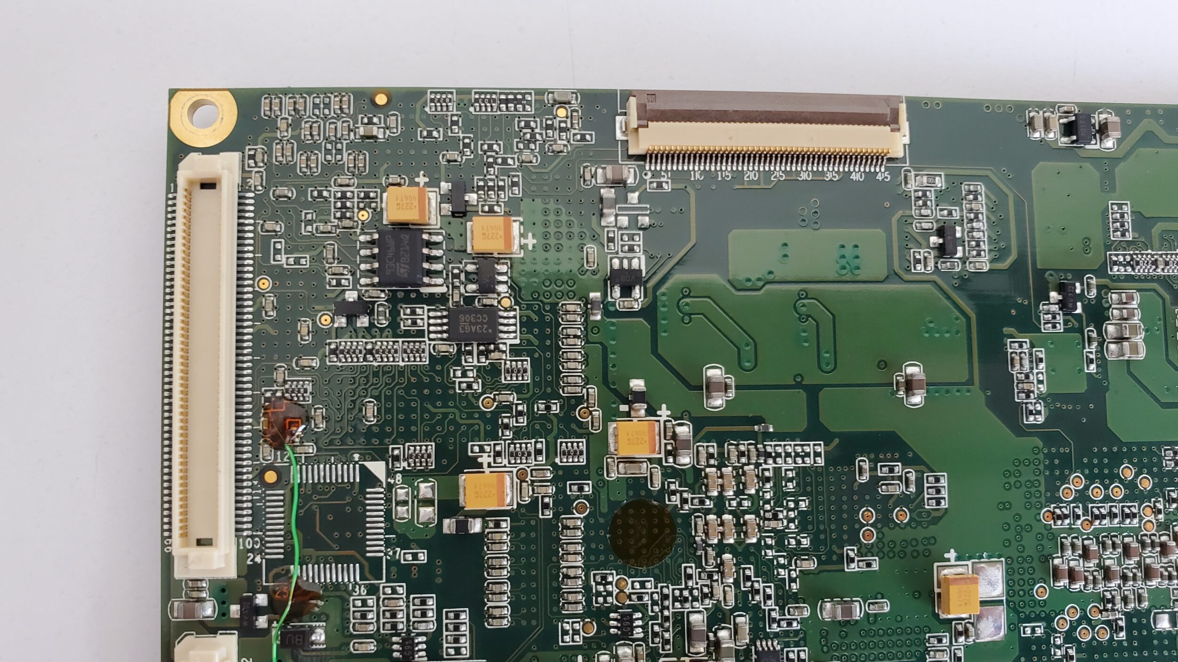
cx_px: 599
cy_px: 365
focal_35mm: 29
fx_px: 906
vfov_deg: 40.1
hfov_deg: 66.1
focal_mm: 4.3
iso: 200
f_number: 2.4
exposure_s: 1/40
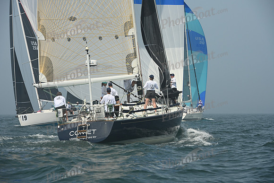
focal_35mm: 170
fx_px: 1294
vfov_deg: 8.1
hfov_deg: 12.1
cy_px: 92
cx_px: 137
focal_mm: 170
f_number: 9
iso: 320
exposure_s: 1/1250
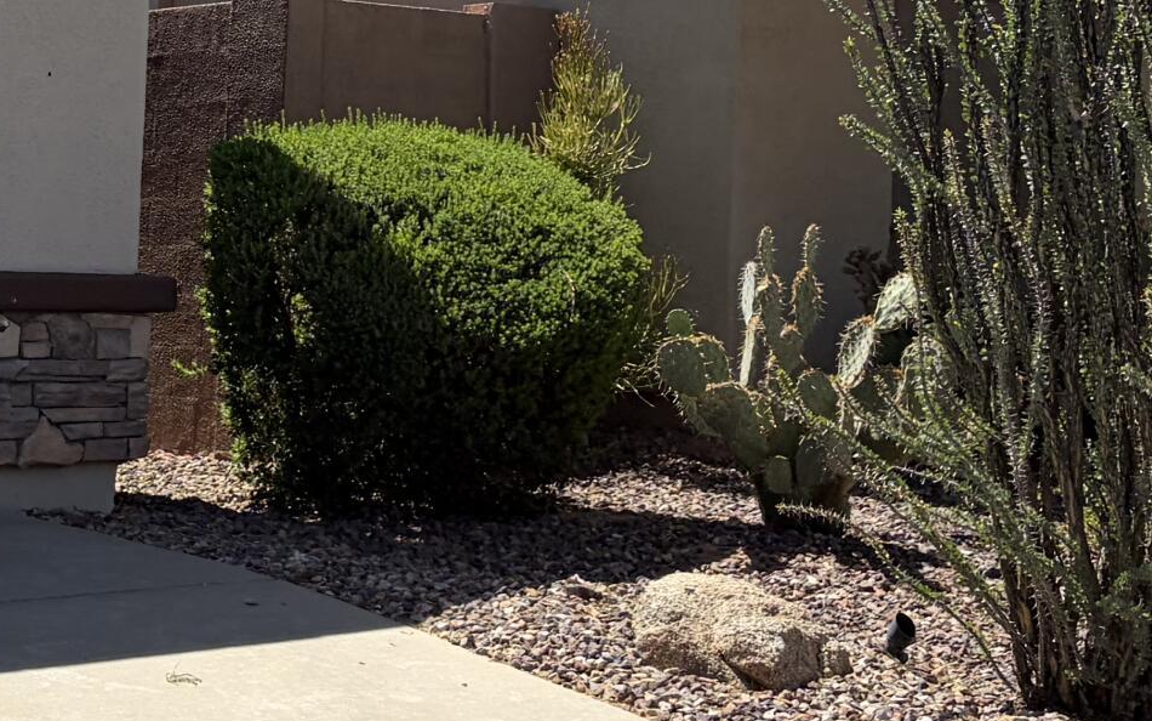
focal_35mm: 87
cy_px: 64
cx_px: 256
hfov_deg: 23.5
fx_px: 2732
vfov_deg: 14.9
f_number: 1.6
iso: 50
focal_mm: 5.96
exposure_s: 1/3125
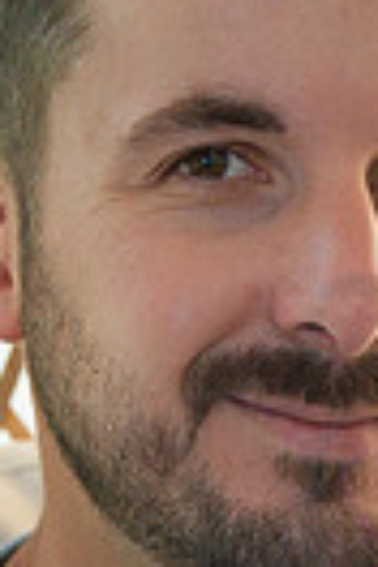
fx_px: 3103
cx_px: 449
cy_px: 1014
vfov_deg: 9.9
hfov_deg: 6.9
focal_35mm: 197
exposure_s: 1/320
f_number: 4
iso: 1600
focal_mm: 45
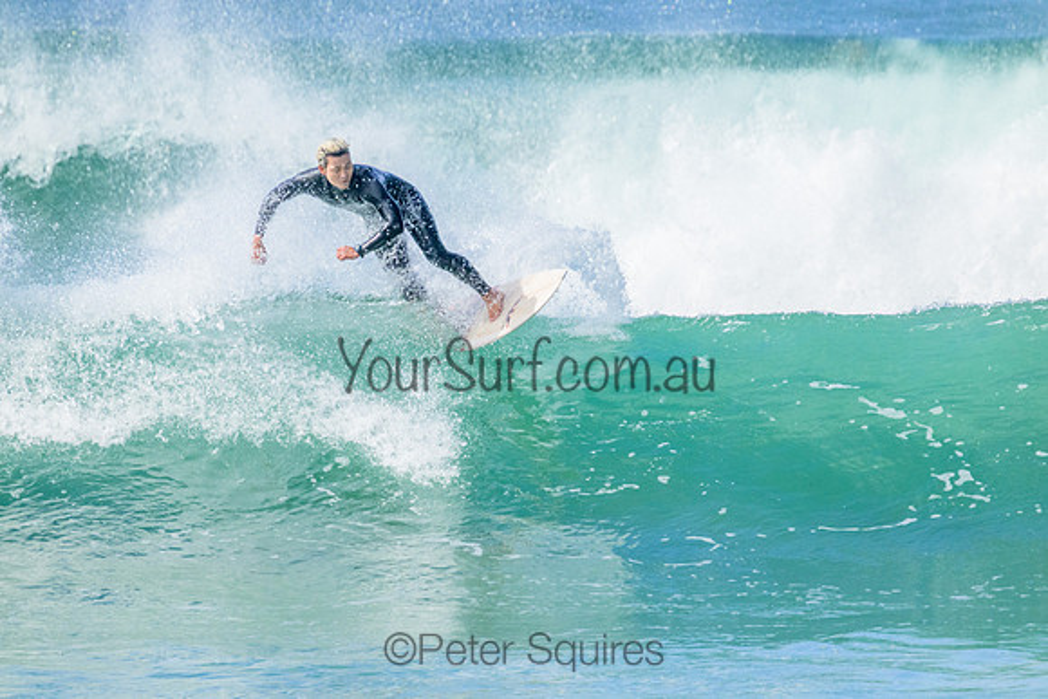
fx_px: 23293
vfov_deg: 1.7
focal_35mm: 800
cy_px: 350
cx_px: 524
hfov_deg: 2.6
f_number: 11
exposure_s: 1/1600
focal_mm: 800
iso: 3600
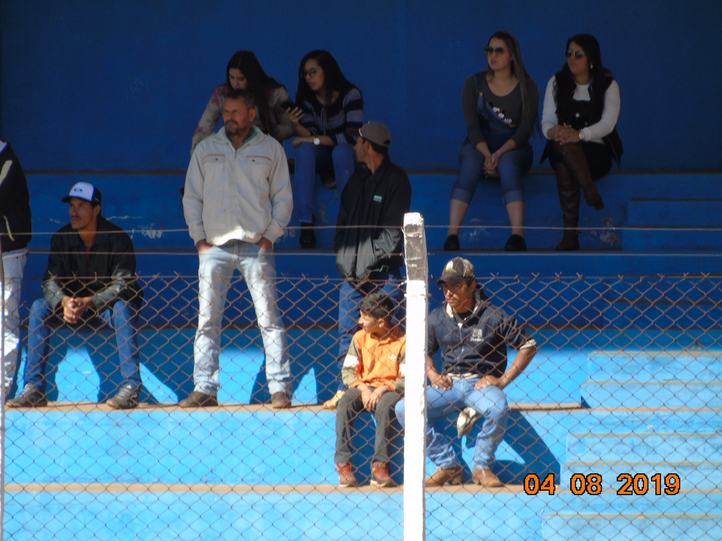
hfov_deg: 2.3
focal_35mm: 848
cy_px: 270
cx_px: 361
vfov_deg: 1.8
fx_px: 17687
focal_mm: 151
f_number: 6.1
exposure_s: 1/160
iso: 80
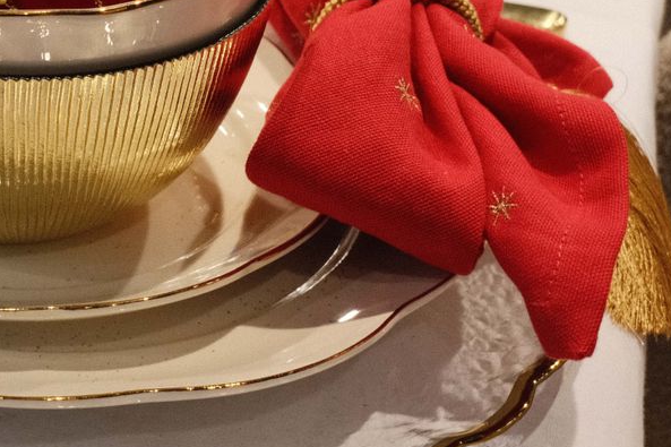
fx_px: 2012
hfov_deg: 18.6
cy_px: 41
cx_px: 69
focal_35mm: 108
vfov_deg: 12.6
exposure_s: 1/100
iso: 2500
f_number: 6.3
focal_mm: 33
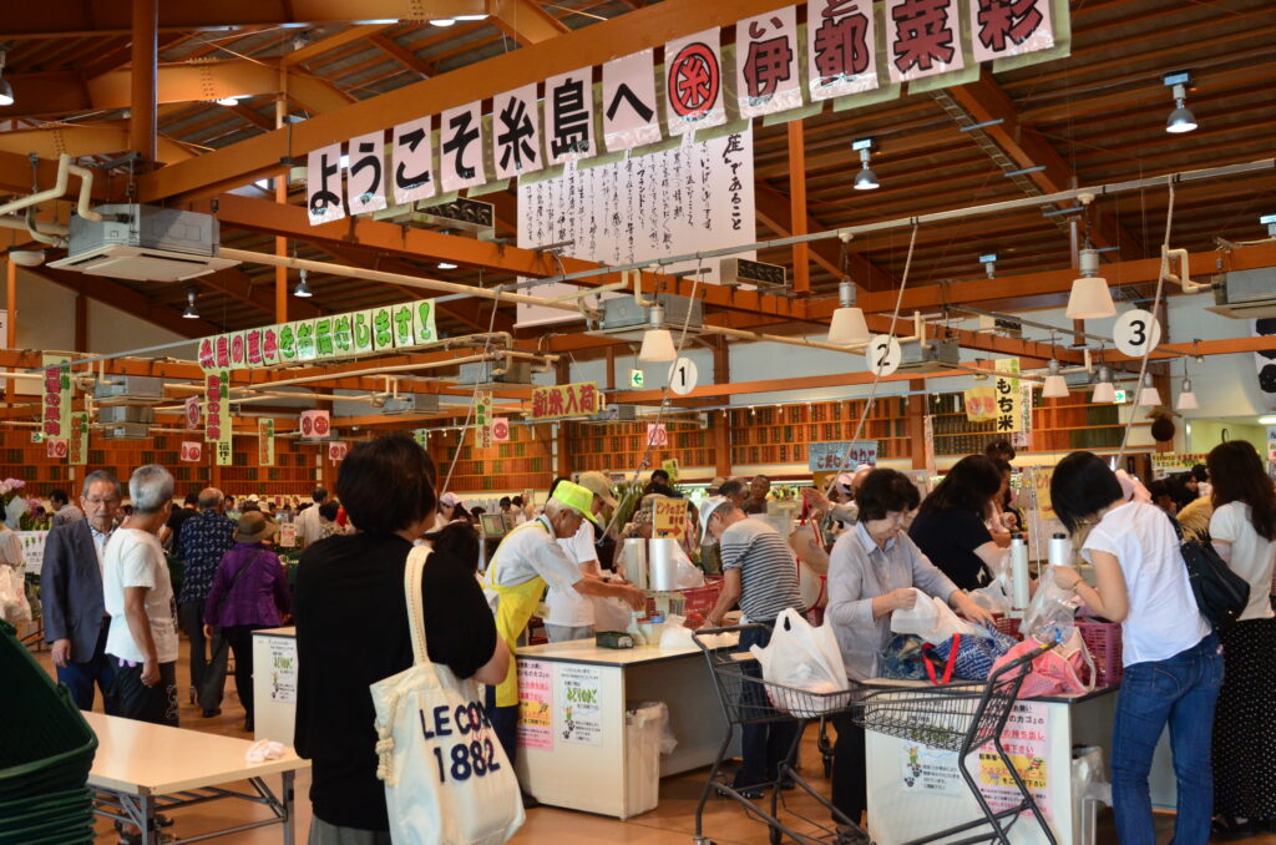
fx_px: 1273
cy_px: 422
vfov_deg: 36.7
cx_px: 638
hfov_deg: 53.2
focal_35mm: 36
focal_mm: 24
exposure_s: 1/90
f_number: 8
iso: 1600
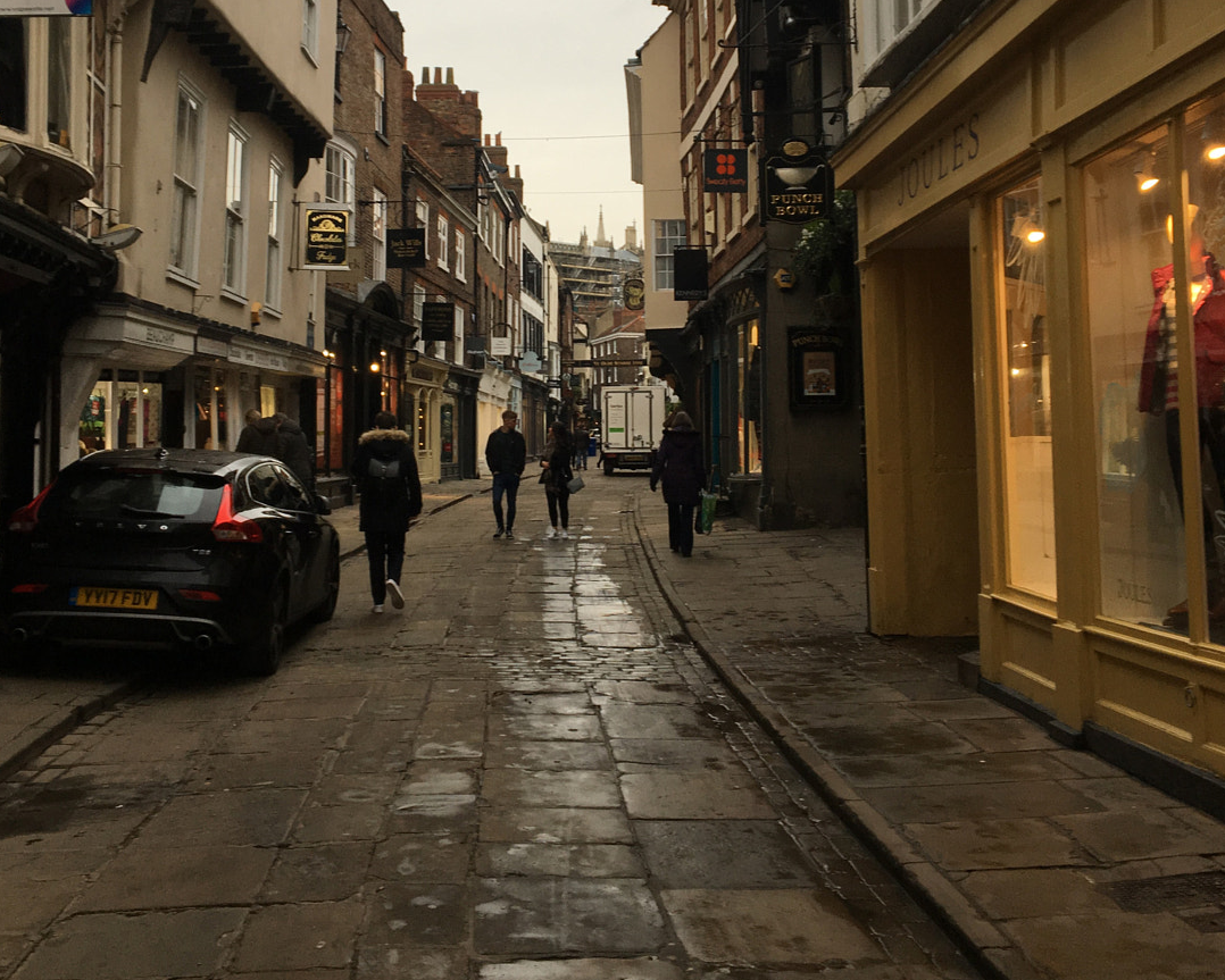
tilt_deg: +5.5
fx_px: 1523
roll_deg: +1.1
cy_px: 316
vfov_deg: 35.3
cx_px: 568
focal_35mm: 42
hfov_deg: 43.8
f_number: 2.2
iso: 32
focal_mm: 4.15
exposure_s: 1/100
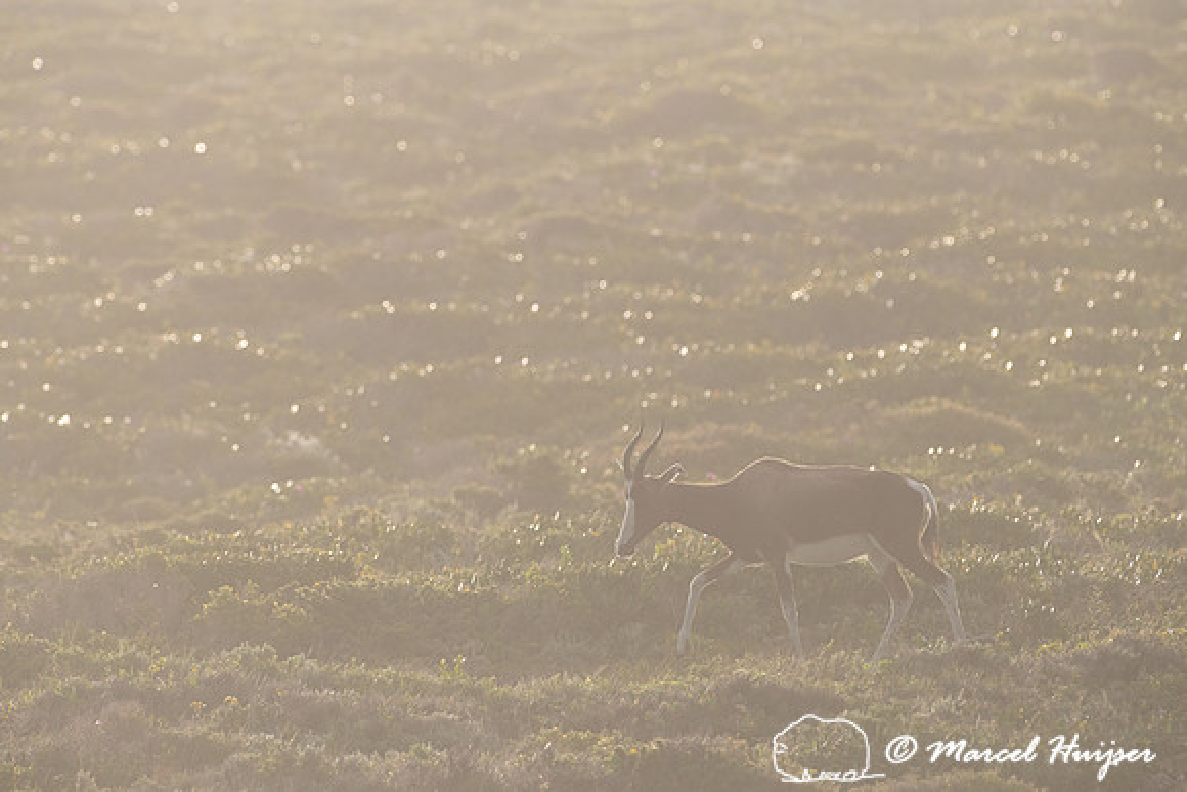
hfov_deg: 3.3
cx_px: 593
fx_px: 20823
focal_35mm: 631
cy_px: 417
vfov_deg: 2.2
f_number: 9
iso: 800
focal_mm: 600
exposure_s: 1/3200
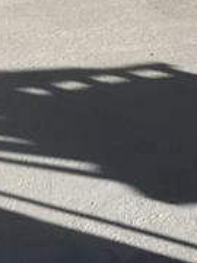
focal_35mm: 124
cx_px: -18
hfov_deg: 11.8
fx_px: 941
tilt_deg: -5.3
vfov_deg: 14.4
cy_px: -174
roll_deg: +1.2
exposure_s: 1/777
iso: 25
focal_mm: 4.15
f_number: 2.2
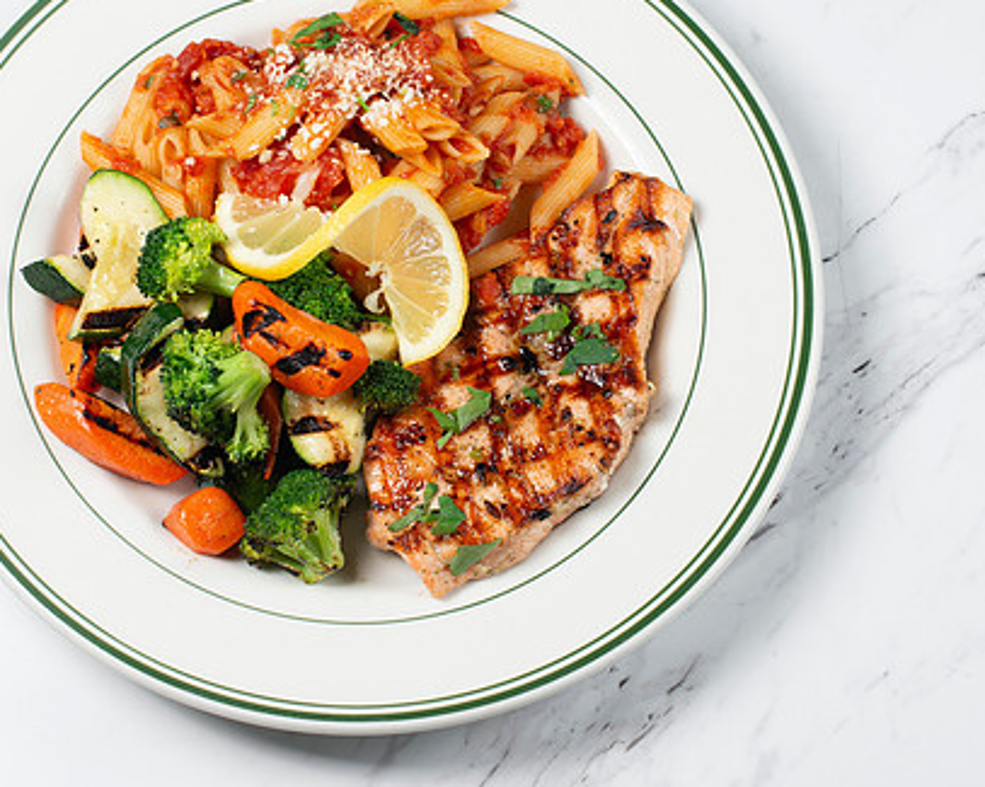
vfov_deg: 17.2
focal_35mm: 89
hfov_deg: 21.5
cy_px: 299
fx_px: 2593
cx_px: 437
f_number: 8
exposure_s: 1/200
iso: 200
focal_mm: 50
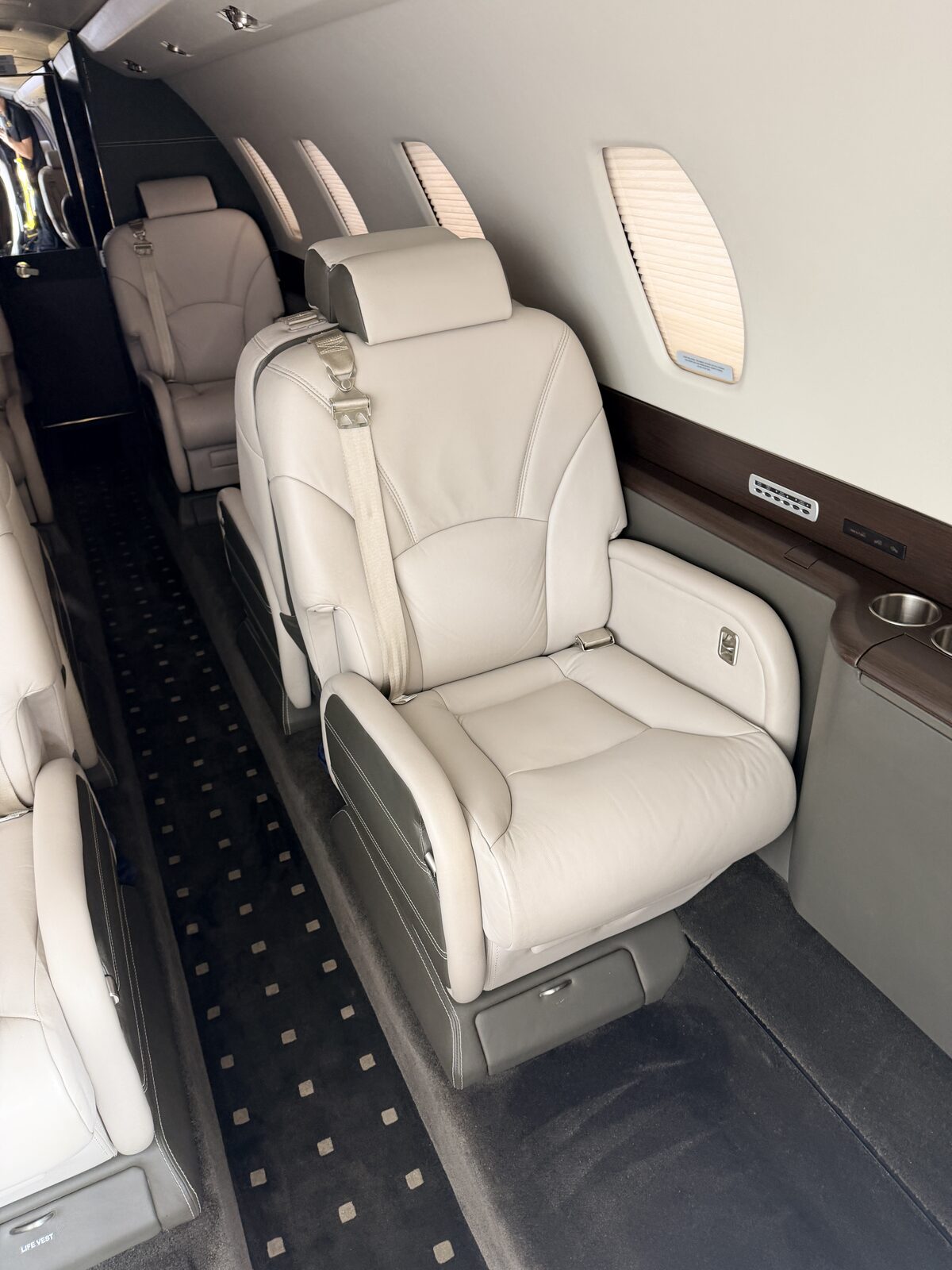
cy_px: 635
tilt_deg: -26.8
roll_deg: +1.1
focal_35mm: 24
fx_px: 880
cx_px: 476
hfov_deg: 56.8
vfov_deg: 71.6
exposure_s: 1/60
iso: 125
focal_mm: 6.76
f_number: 1.78
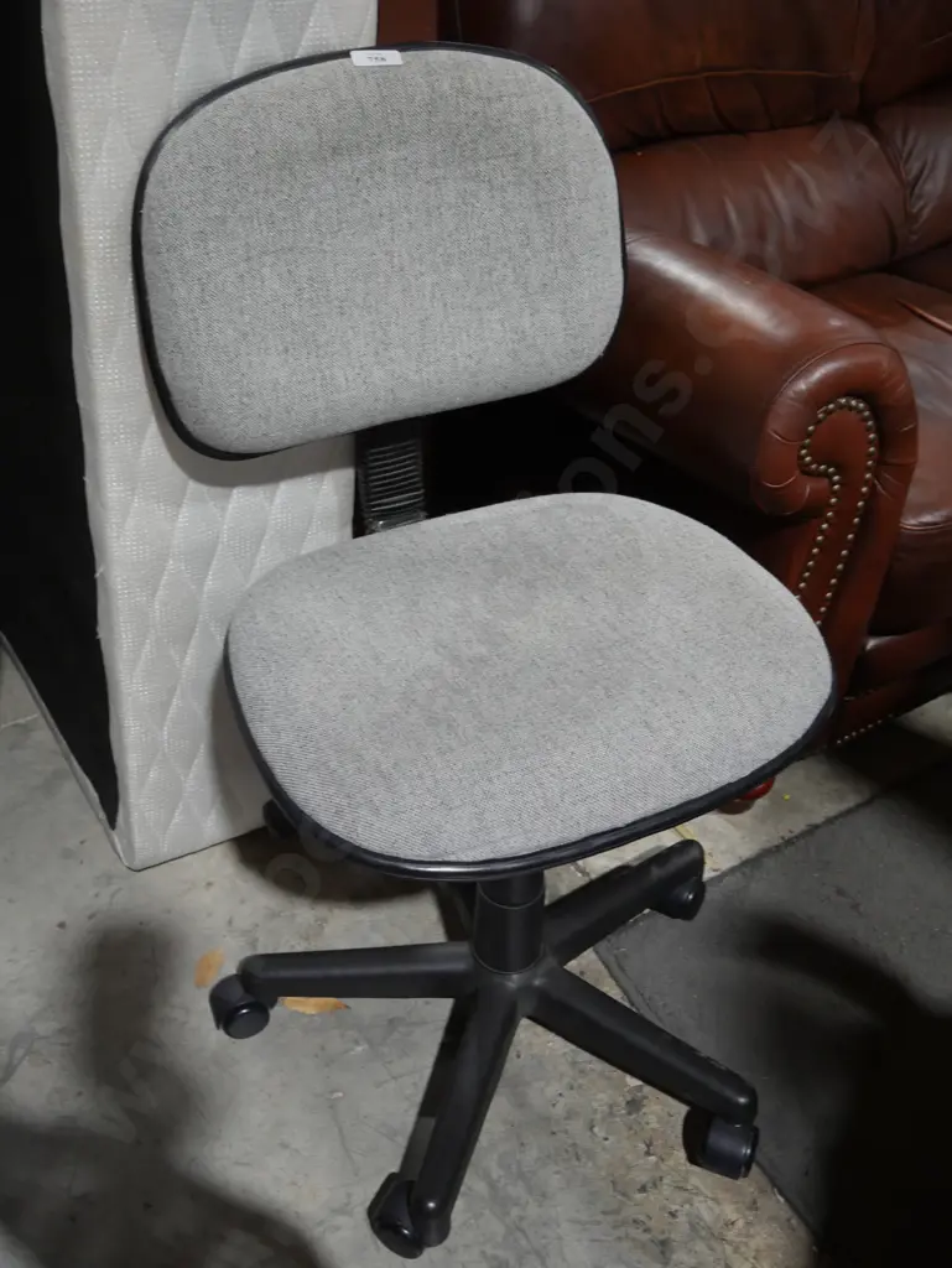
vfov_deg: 53.9
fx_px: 1246
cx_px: 476
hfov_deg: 41.8
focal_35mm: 34
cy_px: 634
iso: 640
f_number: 4
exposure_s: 1/60
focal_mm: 17
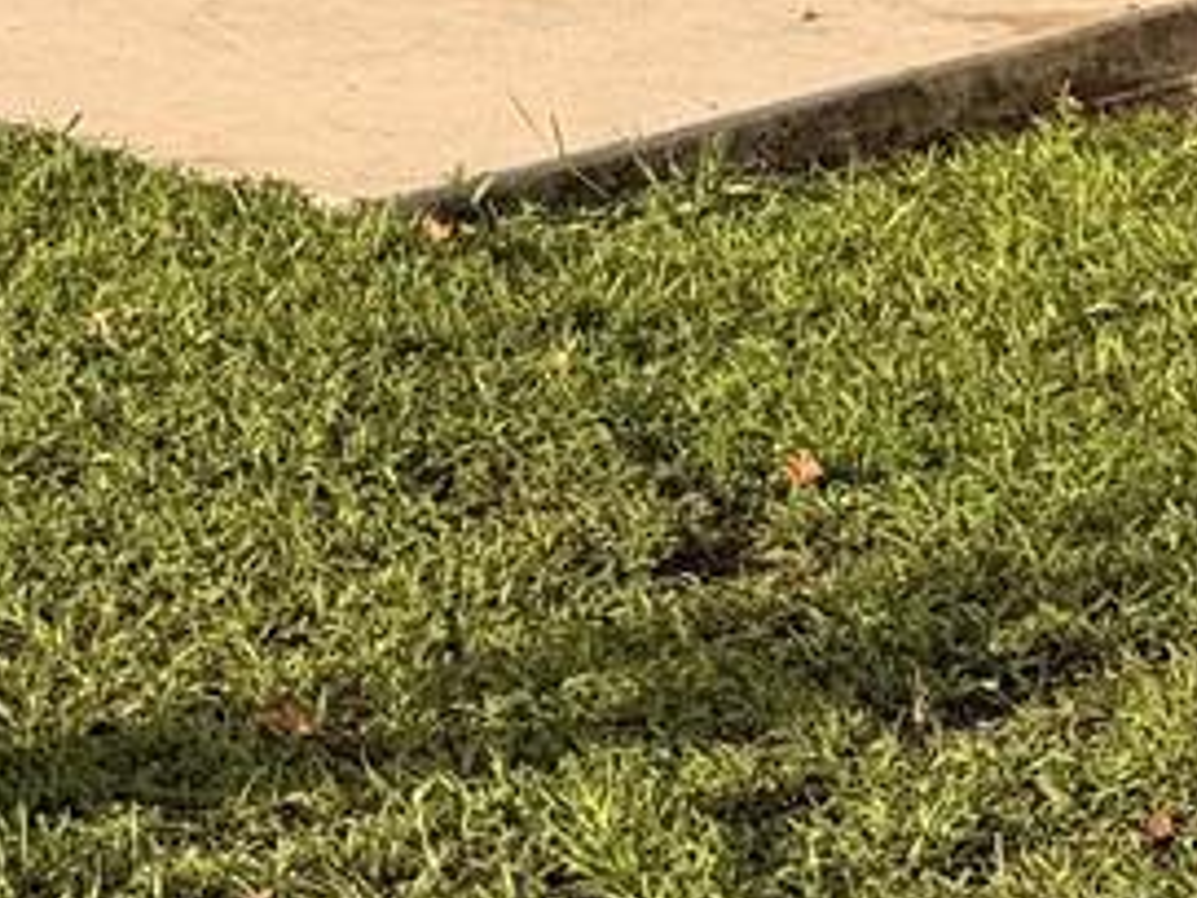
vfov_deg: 9.5
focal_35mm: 141
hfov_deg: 12.9
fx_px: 4876
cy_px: -1136
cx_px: -832
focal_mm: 6.76
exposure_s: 1/2299
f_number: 1.78
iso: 80
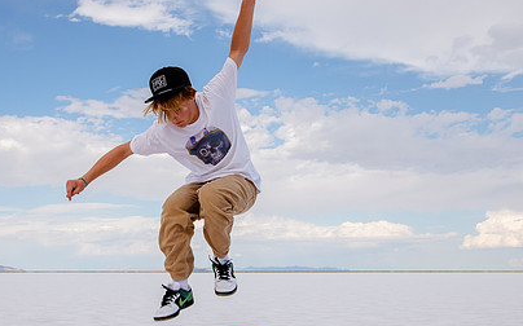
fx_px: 769
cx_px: 208
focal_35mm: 54
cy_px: 157
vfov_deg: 23.9
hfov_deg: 37.4
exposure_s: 1/640
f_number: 8
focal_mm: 32
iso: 250
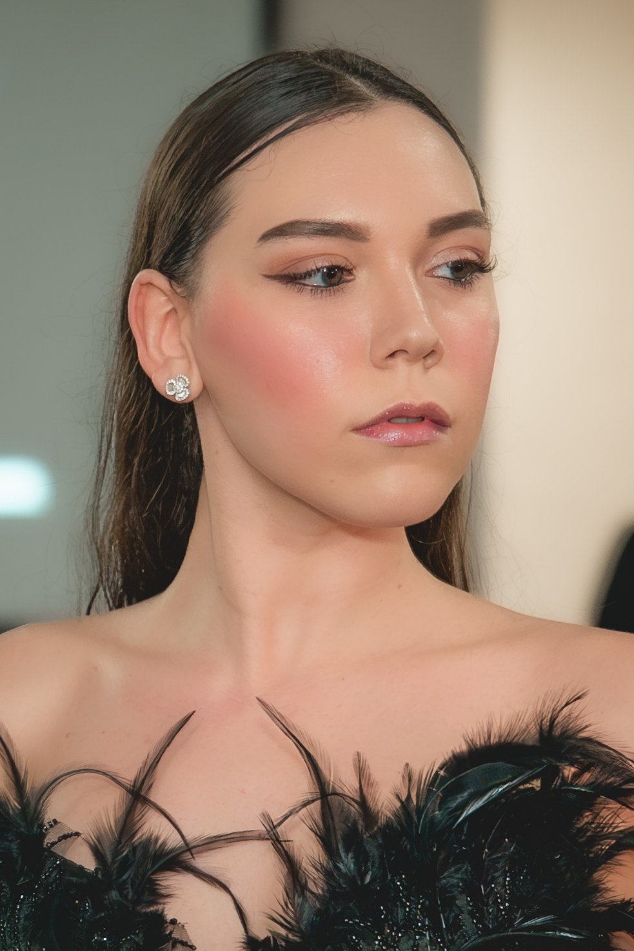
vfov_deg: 7.2
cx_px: -188
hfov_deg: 4.8
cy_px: 573
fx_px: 7522
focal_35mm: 285
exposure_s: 1/250
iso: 4000
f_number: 3.2
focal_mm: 70
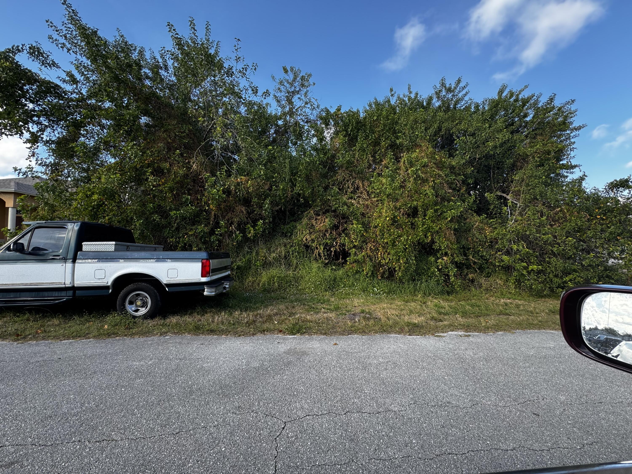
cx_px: 316
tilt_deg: +2.5
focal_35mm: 14
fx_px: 256
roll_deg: -1.4
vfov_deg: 85.7
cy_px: 237
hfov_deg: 102.1
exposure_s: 1/231
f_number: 2.2
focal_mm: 2.22
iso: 40
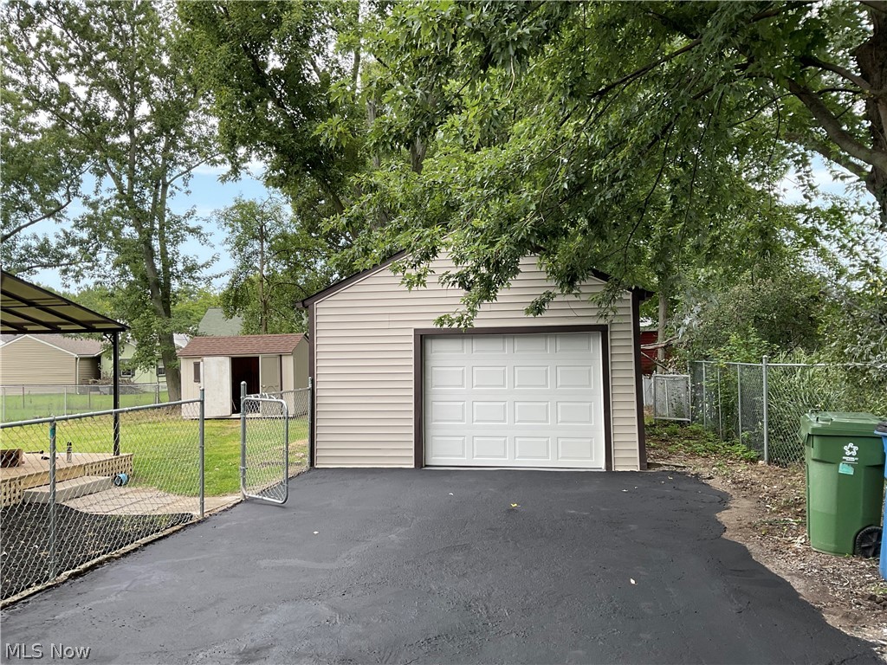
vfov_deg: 48.2
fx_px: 743
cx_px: 444
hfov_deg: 61.7
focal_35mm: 29
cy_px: 332
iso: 16
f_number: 1.8
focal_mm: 3
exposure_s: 1/211
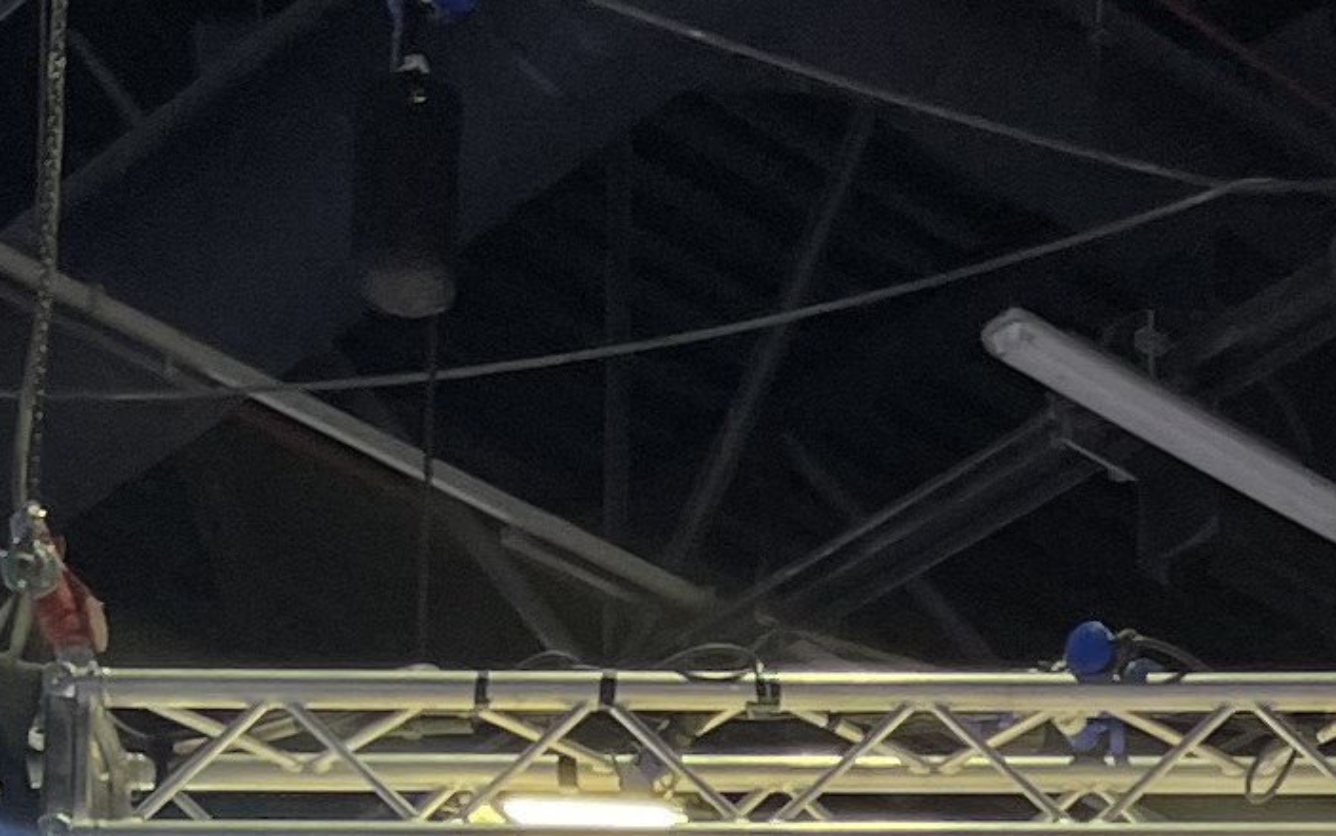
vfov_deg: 7.2
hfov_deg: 13.0
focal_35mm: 158
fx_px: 5755
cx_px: 1439
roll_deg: +1.2
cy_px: 2723
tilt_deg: +10.4
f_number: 1.6
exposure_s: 1/101
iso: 32
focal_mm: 5.1
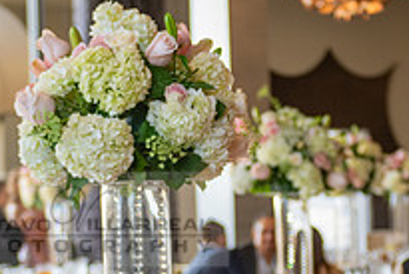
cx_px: 218
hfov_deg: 11.3
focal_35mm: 182
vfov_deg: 7.5
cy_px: 257
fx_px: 2069
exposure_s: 1/200
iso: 500
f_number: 2.8
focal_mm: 50
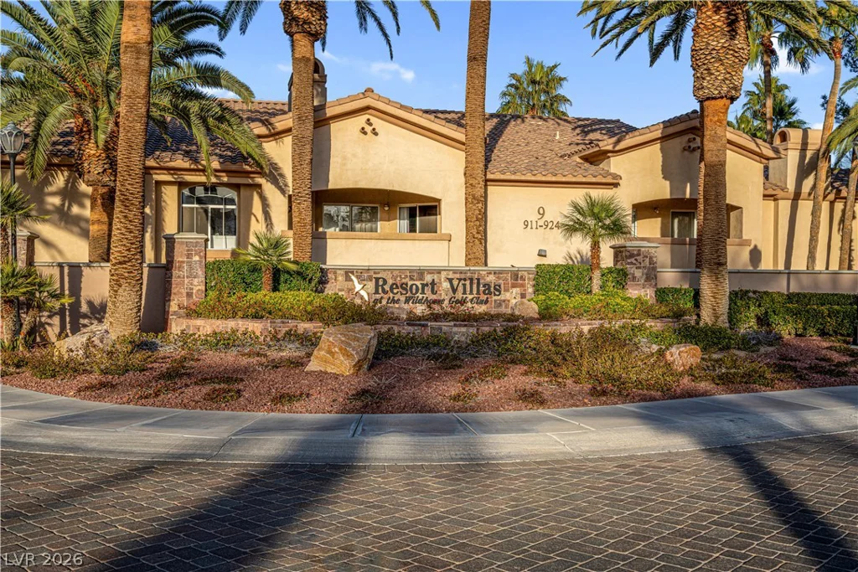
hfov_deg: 54.4
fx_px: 834
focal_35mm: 35
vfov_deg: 37.9
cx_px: 429
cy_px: 286
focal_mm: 35
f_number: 9
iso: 100
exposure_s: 1/200
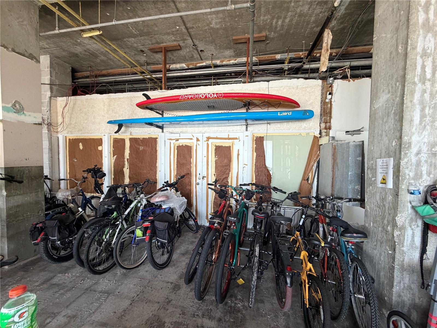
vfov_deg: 85.7
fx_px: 177
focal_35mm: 14
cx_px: 218
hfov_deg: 102.1
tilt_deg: -2.5
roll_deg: +0.0
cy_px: 164
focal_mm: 2.22
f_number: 2.2
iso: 320
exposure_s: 1/70
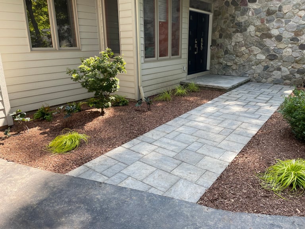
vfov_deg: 53.1
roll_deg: +0.9
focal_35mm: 26
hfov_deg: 67.3
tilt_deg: -16.3
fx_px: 229
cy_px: 114
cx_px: 152
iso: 32
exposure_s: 1/294
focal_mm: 4.2
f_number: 1.6
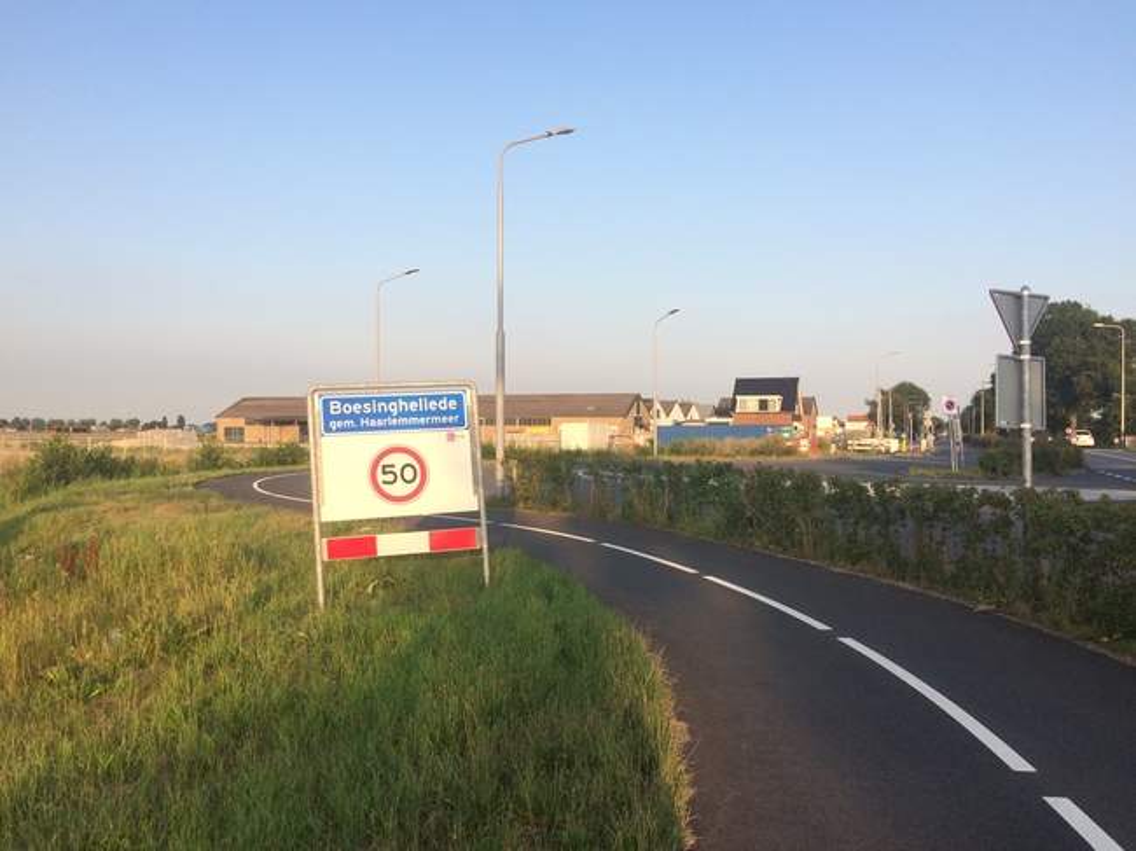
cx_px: 568
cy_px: 426
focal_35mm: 29
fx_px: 951
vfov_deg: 48.2
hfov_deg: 61.7
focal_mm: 4.15
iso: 32
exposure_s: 1/838
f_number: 2.2
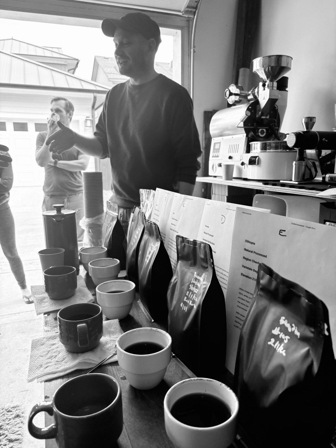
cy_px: 224
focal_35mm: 26
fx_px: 336
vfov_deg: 67.3
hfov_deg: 53.1
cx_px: 168
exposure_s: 1/162
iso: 40
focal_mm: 5.96
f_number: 1.6
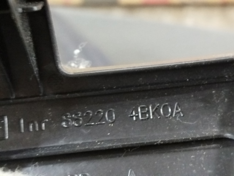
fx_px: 487
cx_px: 117
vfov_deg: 20.4
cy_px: 88
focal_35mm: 72
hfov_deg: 27.0
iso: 1000
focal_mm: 5.31
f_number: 1.7
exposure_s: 1/17
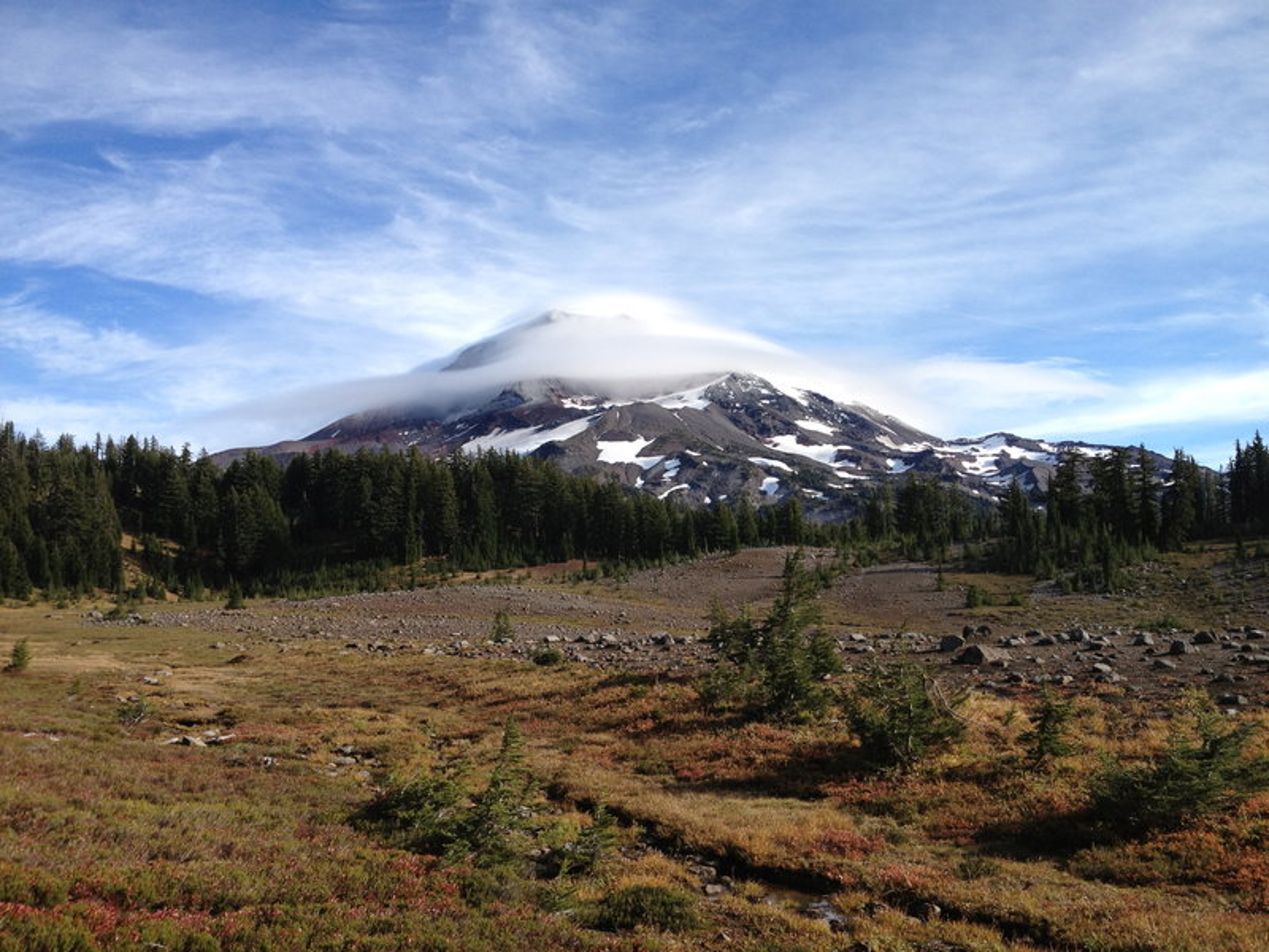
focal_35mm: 35
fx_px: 1283
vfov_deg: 40.7
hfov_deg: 52.6
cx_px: 634
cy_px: 476
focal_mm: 4.28
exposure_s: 1/986
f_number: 2.4
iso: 64
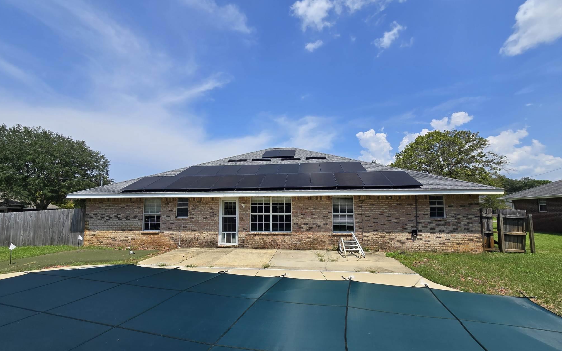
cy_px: 191
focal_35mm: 14
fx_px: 214
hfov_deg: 105.3
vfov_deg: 78.5
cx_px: 277
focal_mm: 2.2
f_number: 2.2
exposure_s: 1/2782
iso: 50
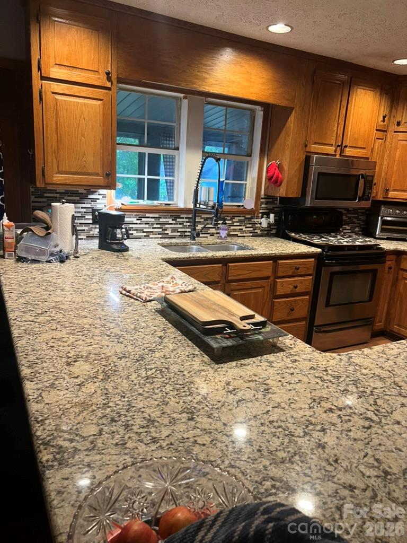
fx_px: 408
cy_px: 272
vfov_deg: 67.3
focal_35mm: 26
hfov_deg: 53.1
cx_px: 204
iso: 250
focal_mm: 5.7
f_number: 1.5
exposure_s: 1/60
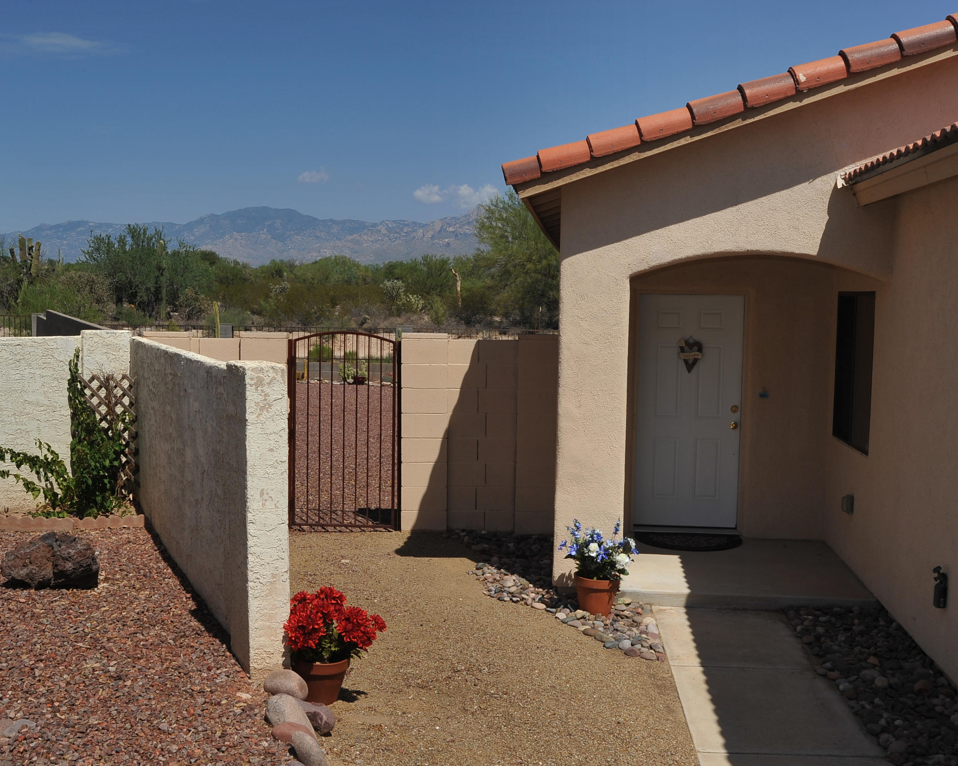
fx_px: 1134
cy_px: 385
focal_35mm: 40
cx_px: 441
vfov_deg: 37.3
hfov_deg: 45.8
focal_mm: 35
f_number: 16
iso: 250
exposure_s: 1/320
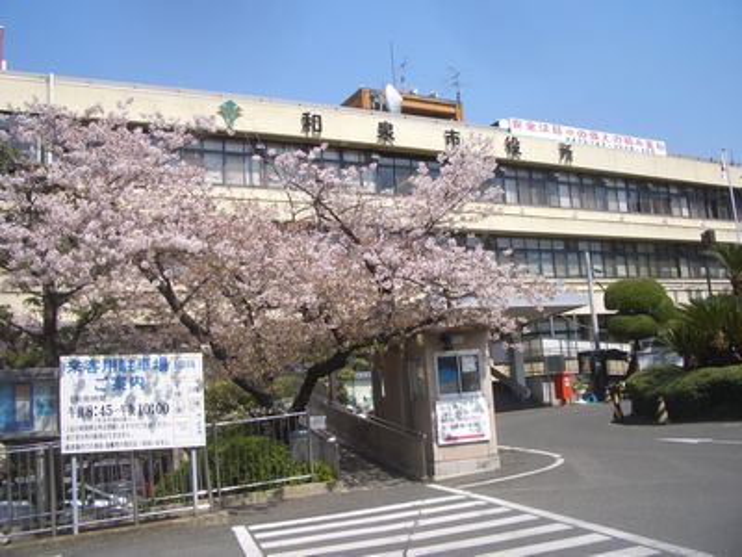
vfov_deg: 40.7
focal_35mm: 35
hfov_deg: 52.6
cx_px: 371
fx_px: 750
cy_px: 278
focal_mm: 5.8
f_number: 4.3
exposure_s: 1/400
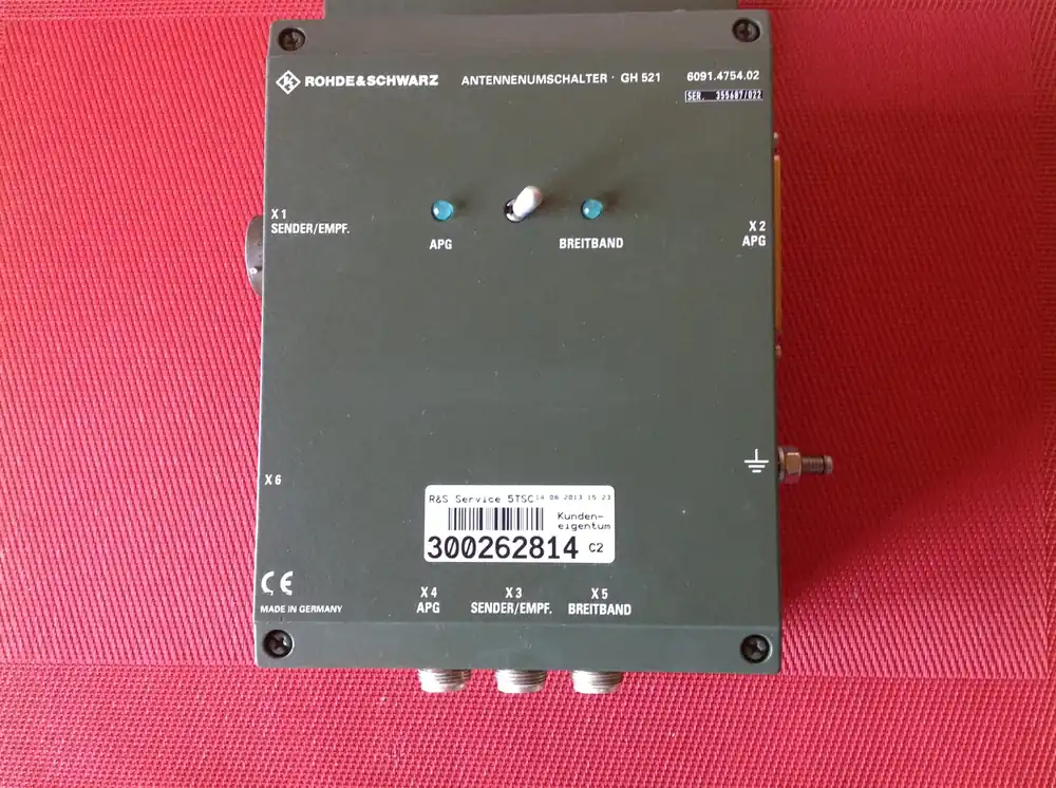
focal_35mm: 35
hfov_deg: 52.7
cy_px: 394
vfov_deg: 40.6
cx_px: 528
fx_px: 1066
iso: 200
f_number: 2.4
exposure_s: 1/15
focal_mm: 4.28
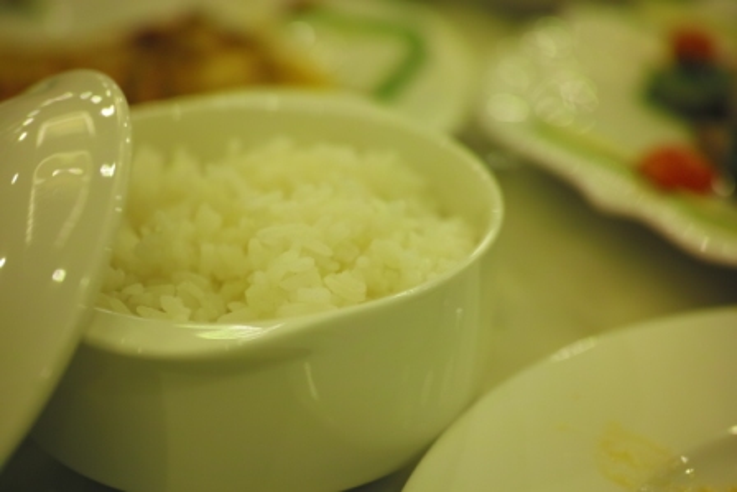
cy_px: 246
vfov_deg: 29.9
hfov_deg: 43.6
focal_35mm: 45
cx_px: 368
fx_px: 921
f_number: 2.8
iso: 200
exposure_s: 1/15
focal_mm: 30
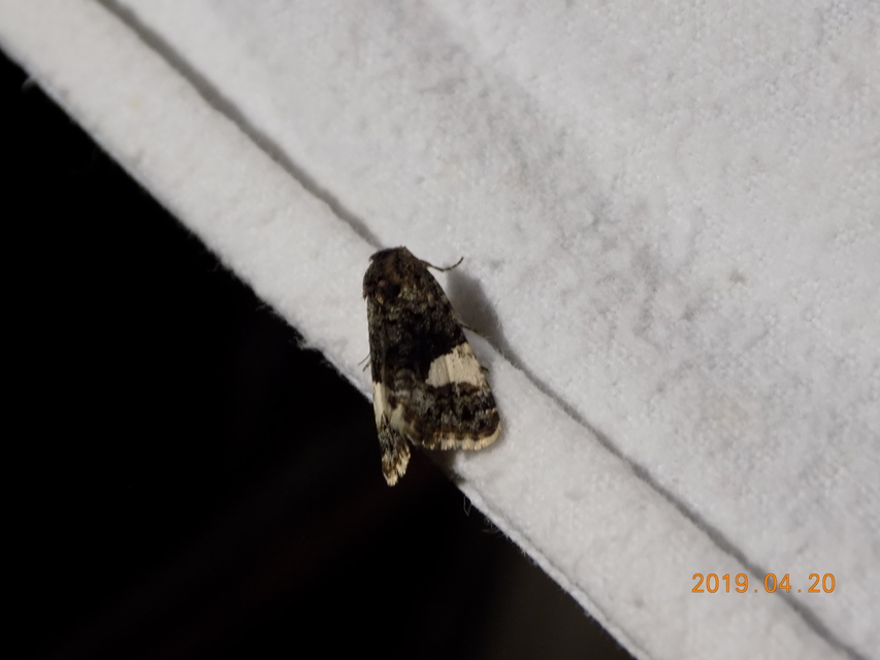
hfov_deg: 22.8
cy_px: 330
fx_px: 2187
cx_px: 440
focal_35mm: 86
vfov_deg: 17.2
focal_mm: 15.3
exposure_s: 1/30
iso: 200
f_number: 4.4
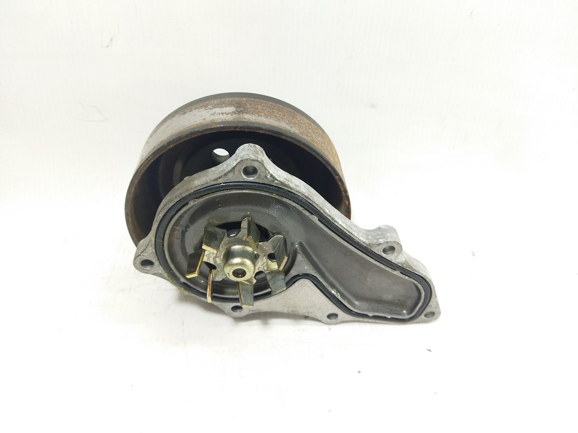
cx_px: 289
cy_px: 216
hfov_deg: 65.3
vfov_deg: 51.4
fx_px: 451
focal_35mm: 27
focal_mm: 4.71
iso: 113
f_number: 1.79
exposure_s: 1/50
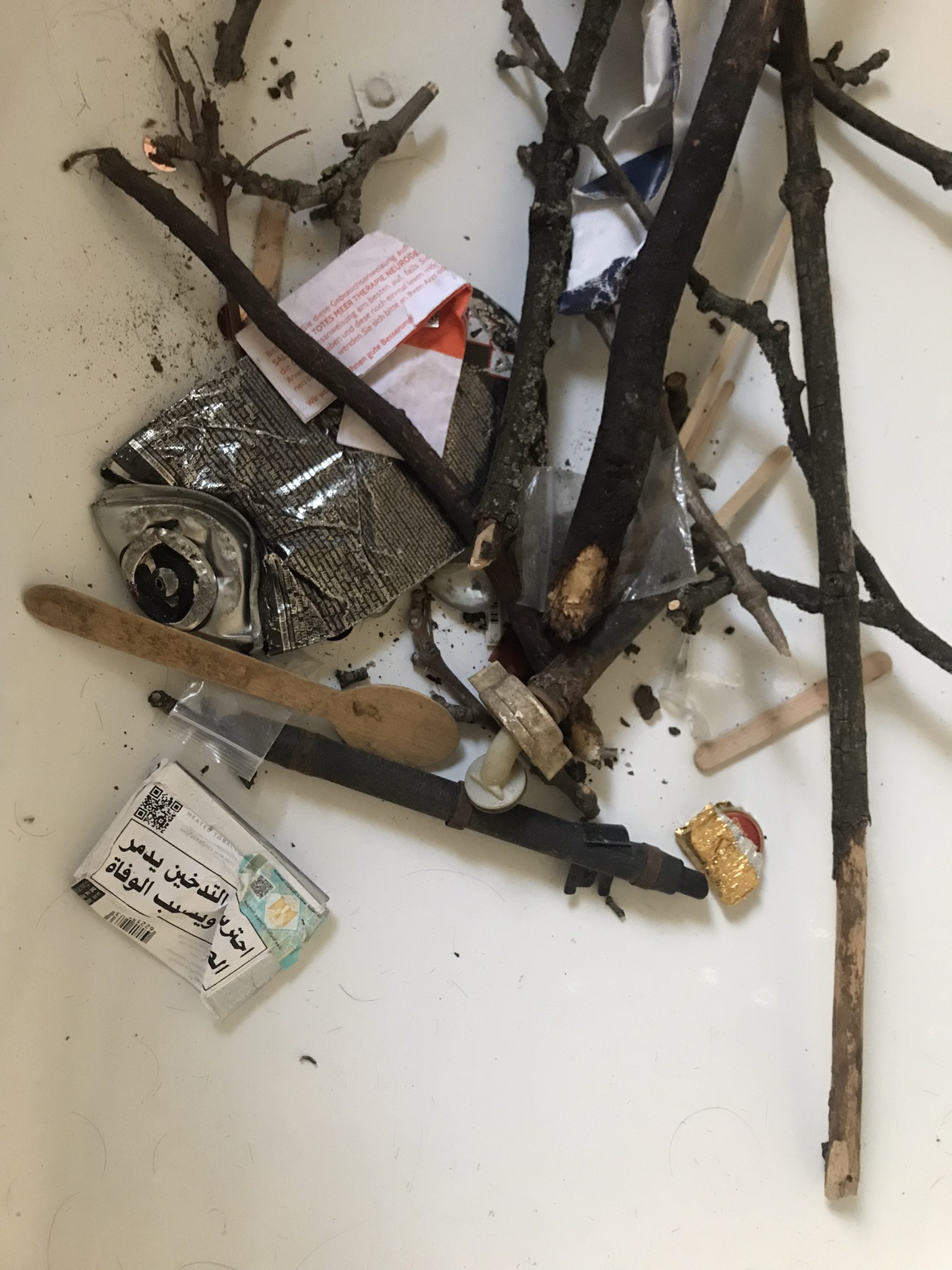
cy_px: 635
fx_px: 1027
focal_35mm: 28
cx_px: 476
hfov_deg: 49.7
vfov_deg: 63.4
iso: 100
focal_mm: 3.99
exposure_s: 1/14
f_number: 1.8
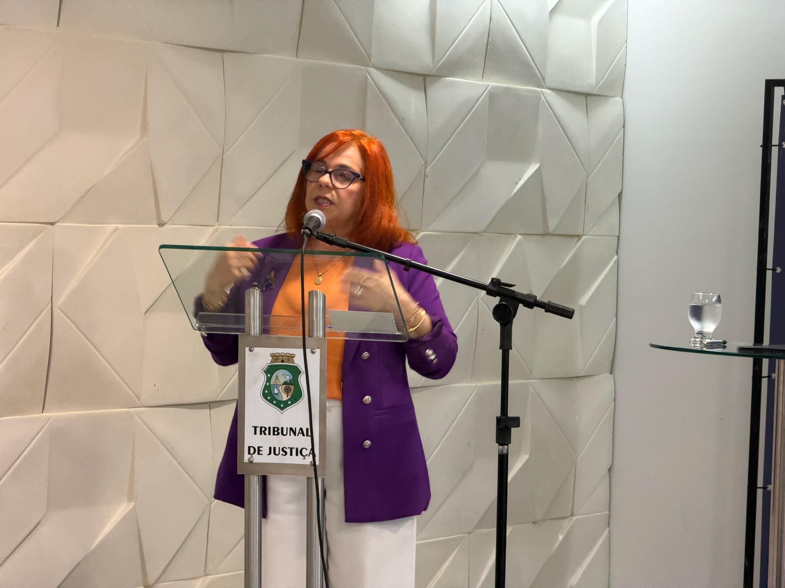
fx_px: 2268
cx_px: 392
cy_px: 294
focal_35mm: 100
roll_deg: -1.7
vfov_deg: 14.8
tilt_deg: -1.9
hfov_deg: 19.6
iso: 500
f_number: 2.8
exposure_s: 1/40
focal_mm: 16.89
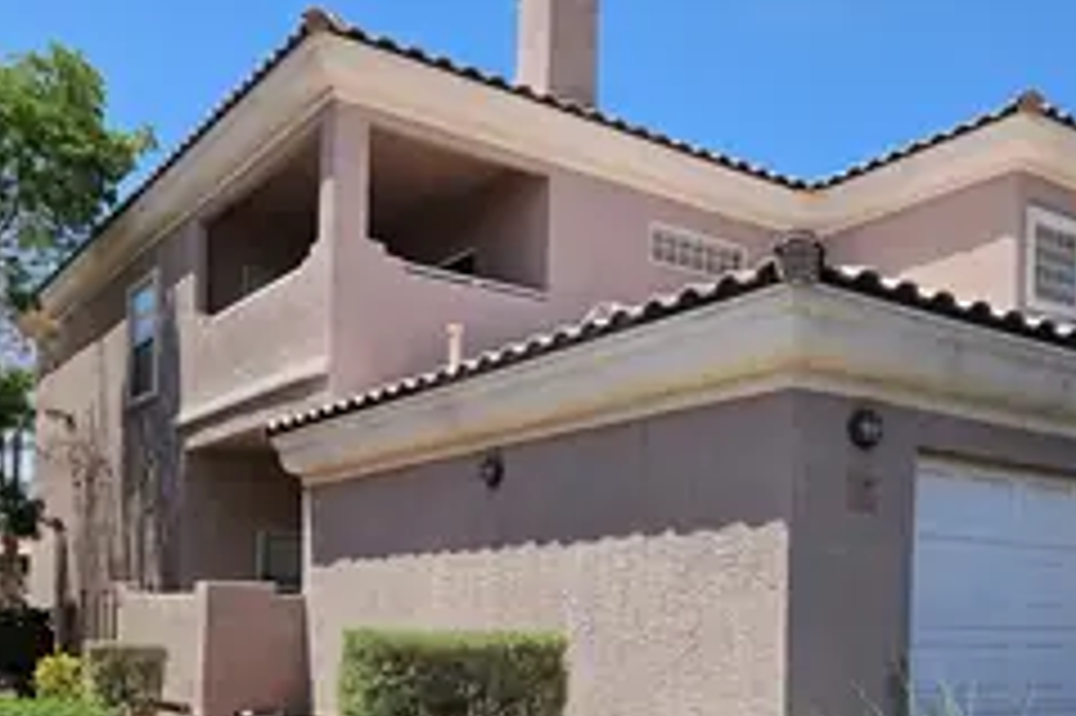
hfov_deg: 48.3
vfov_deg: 32.2
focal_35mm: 40
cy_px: 599
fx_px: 1195
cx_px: 630
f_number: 1.8
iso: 25
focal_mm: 5.4
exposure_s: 1/1789
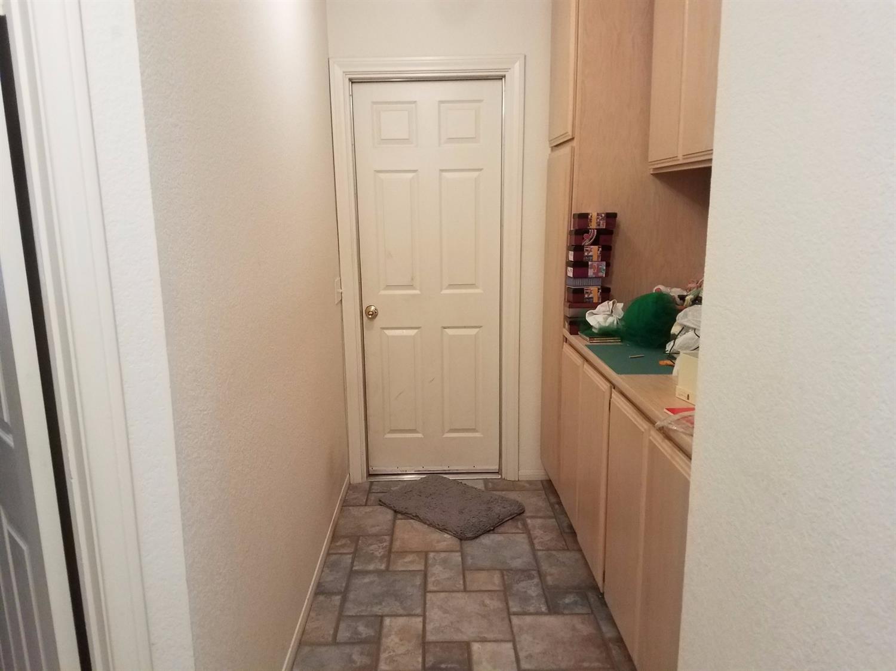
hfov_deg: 67.3
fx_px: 673
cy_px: 336
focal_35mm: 26
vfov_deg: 53.0
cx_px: 448
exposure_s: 1/24
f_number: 1.7
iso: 200
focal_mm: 4.2
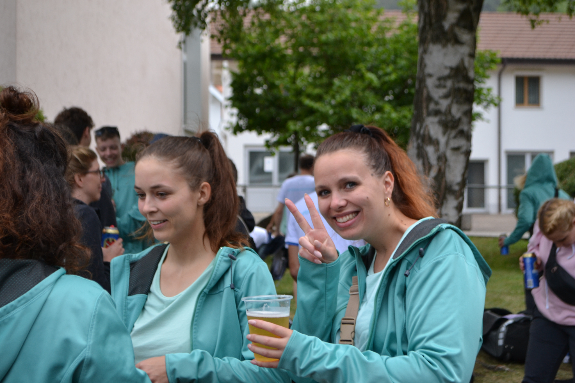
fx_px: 1006
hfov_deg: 31.9
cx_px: 288
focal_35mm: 63
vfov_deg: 21.6
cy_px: 192
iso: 400
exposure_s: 1/80
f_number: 5.3
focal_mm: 42
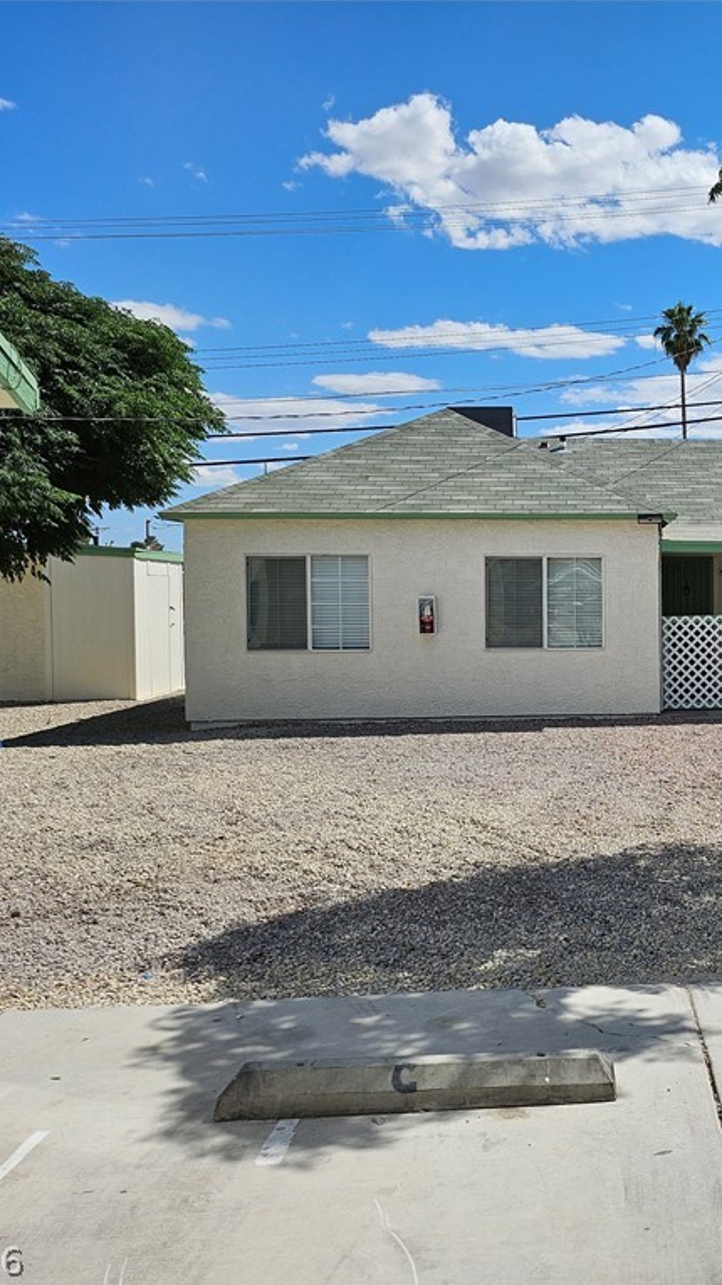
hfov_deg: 31.5
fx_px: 1192
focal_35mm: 35
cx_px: 698
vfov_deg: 56.6
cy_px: 643
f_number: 1.8
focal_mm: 5
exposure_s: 1/5702
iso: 50
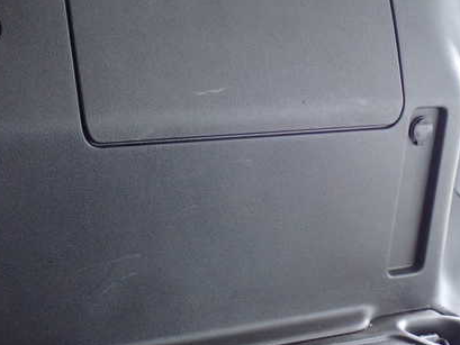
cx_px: 269
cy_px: 134
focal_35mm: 91
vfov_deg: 16.2
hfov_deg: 21.5
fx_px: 1210
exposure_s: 1/15
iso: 1000
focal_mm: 11.09
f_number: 3.6
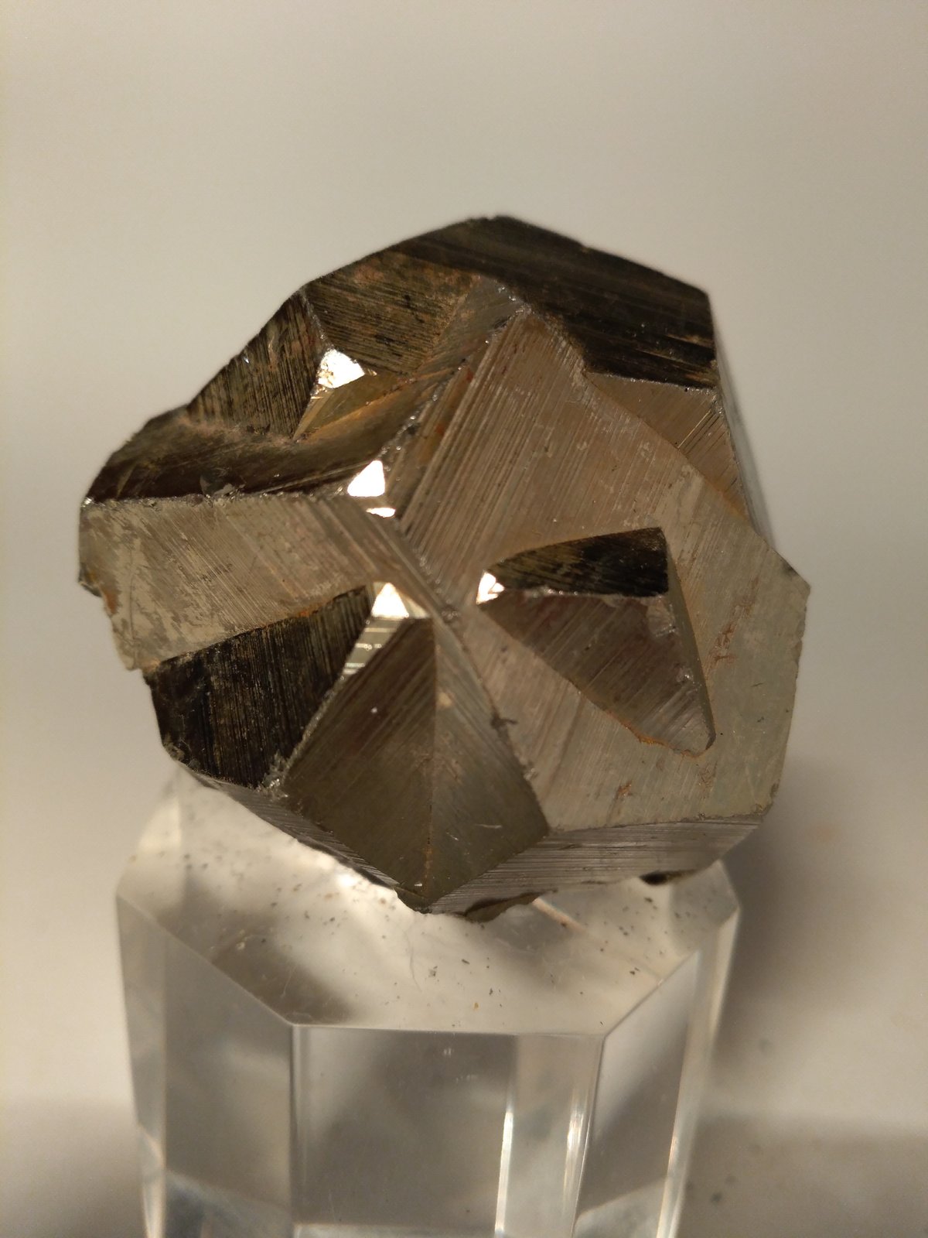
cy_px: 619
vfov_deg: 67.3
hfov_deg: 53.1
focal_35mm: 26
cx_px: 464
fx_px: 929
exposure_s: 1/33.3
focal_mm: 3.54
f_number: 2
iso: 179
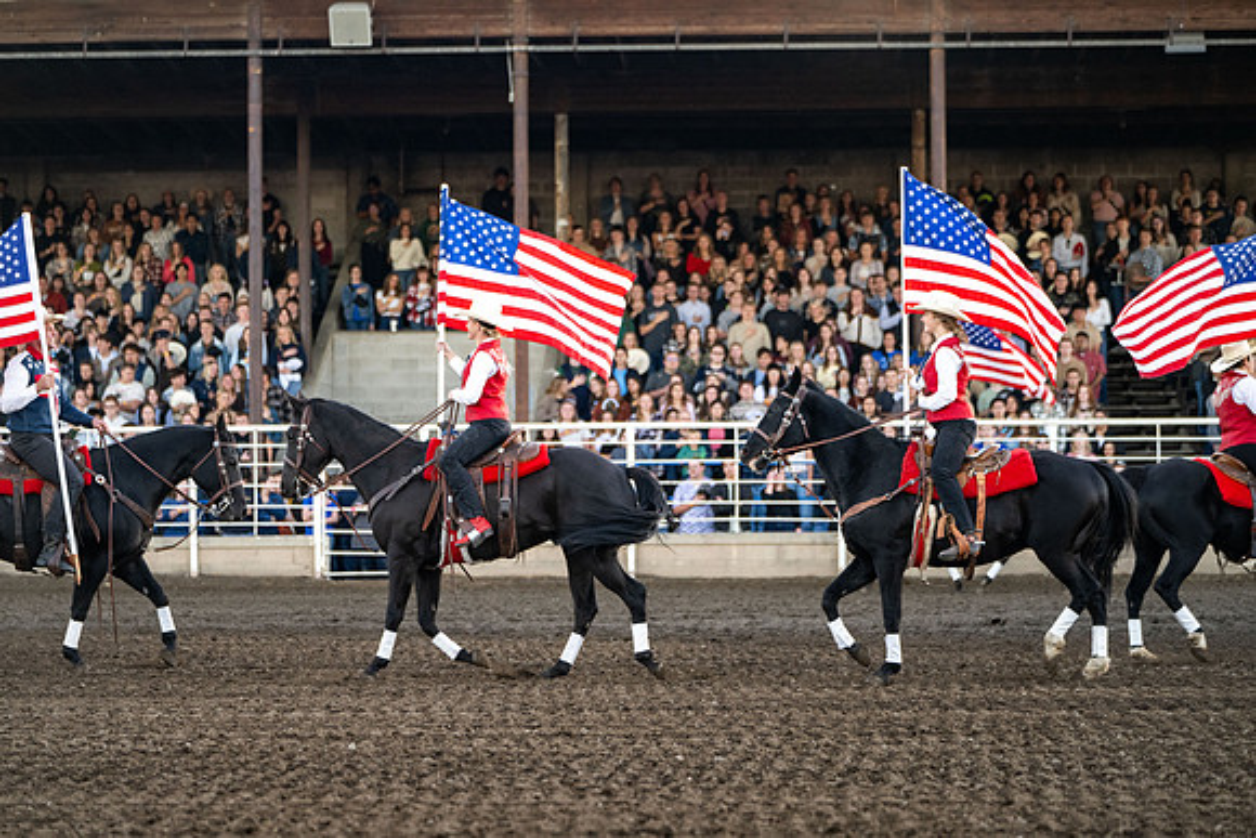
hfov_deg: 19.5
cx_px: 628
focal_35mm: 105
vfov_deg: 13.0
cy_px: 419
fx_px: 3664
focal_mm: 105
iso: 1250
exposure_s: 1/500
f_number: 2.8
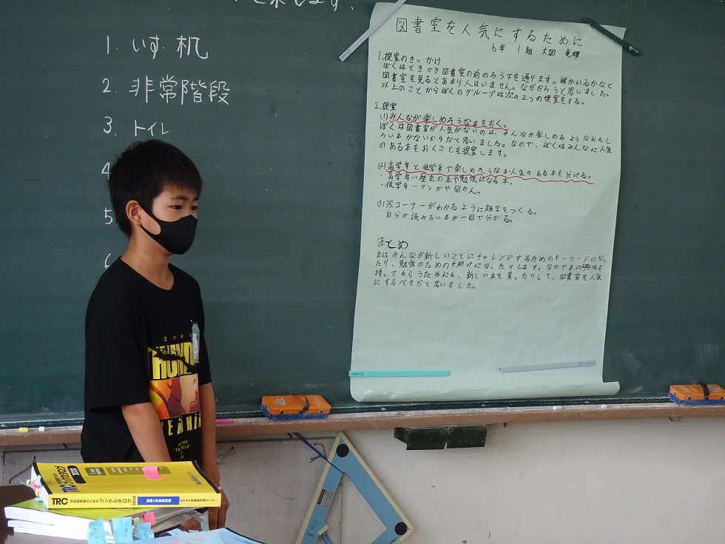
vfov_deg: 17.8
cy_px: 272
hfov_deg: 23.6
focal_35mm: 83
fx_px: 1738
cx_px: 362
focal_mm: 14.12
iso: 320
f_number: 5
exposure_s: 1/100
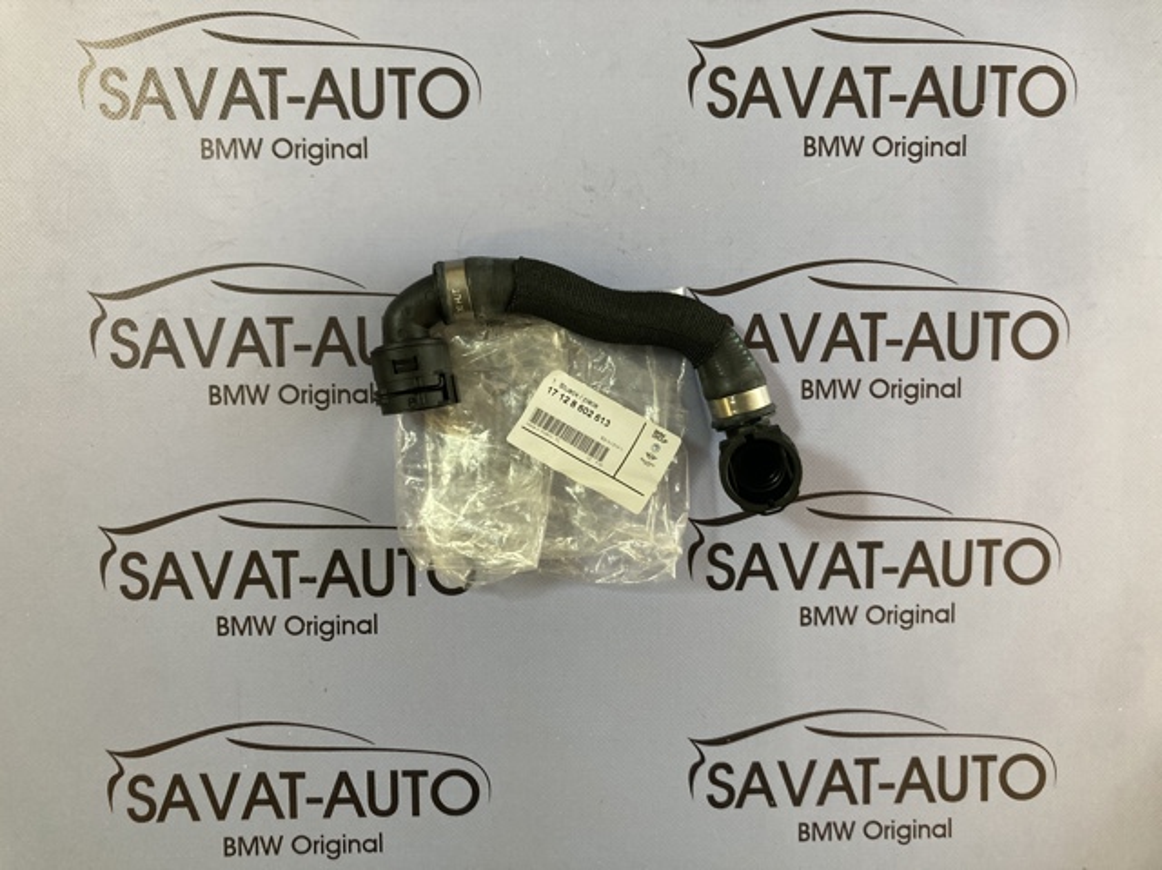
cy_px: 435
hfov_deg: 63.5
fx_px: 939
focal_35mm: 28
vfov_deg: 49.7
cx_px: 581
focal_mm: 3.99
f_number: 1.8
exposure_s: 1/60
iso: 200
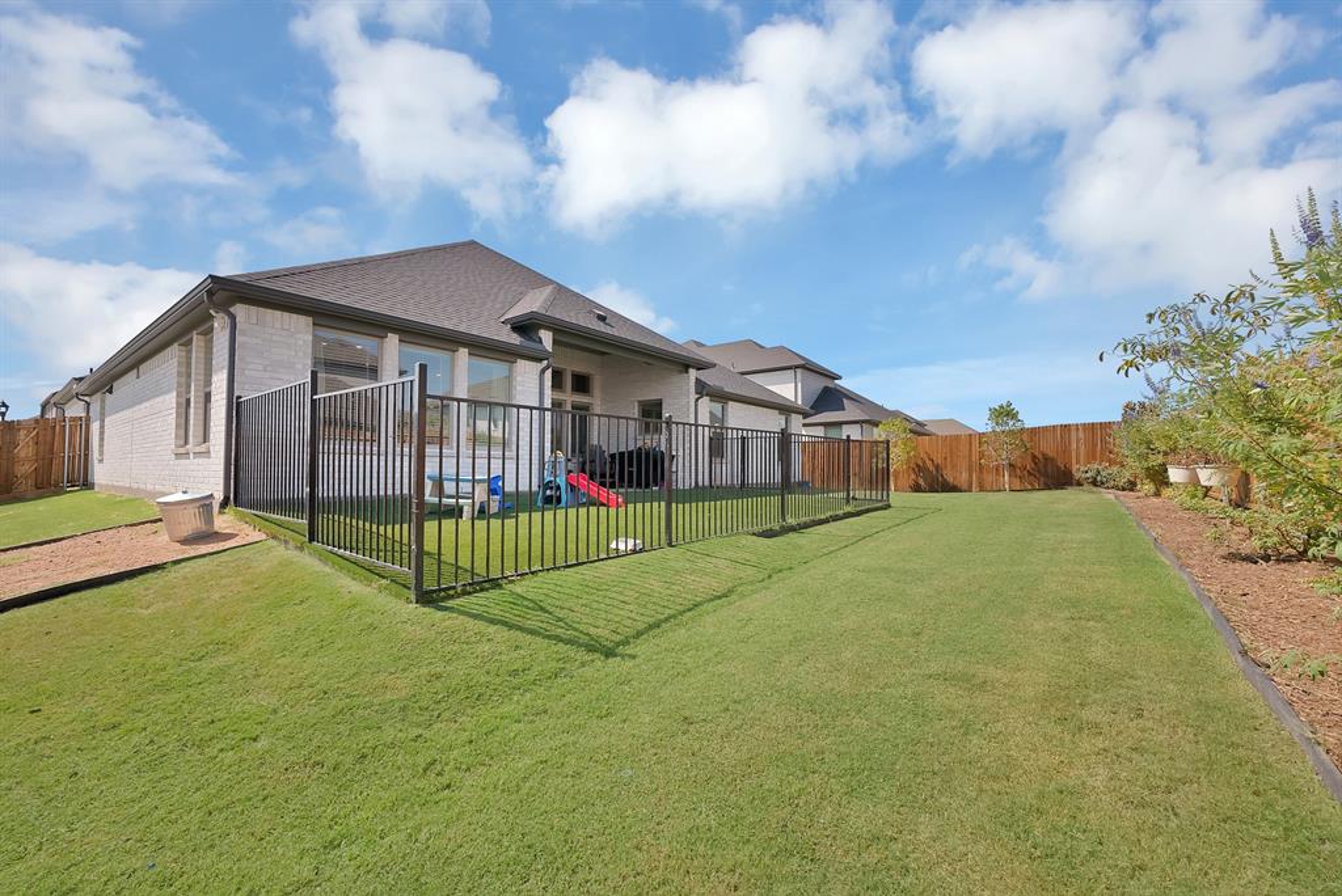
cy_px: 448
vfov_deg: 81.3
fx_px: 522
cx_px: 671
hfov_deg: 104.2
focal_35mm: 14
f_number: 9
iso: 640
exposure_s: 1/200
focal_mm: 14
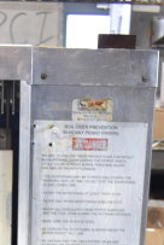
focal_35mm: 135
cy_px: 529
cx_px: 19
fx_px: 919
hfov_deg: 10.1
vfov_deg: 12.7
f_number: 3.5
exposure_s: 1/30
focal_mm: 20
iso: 250
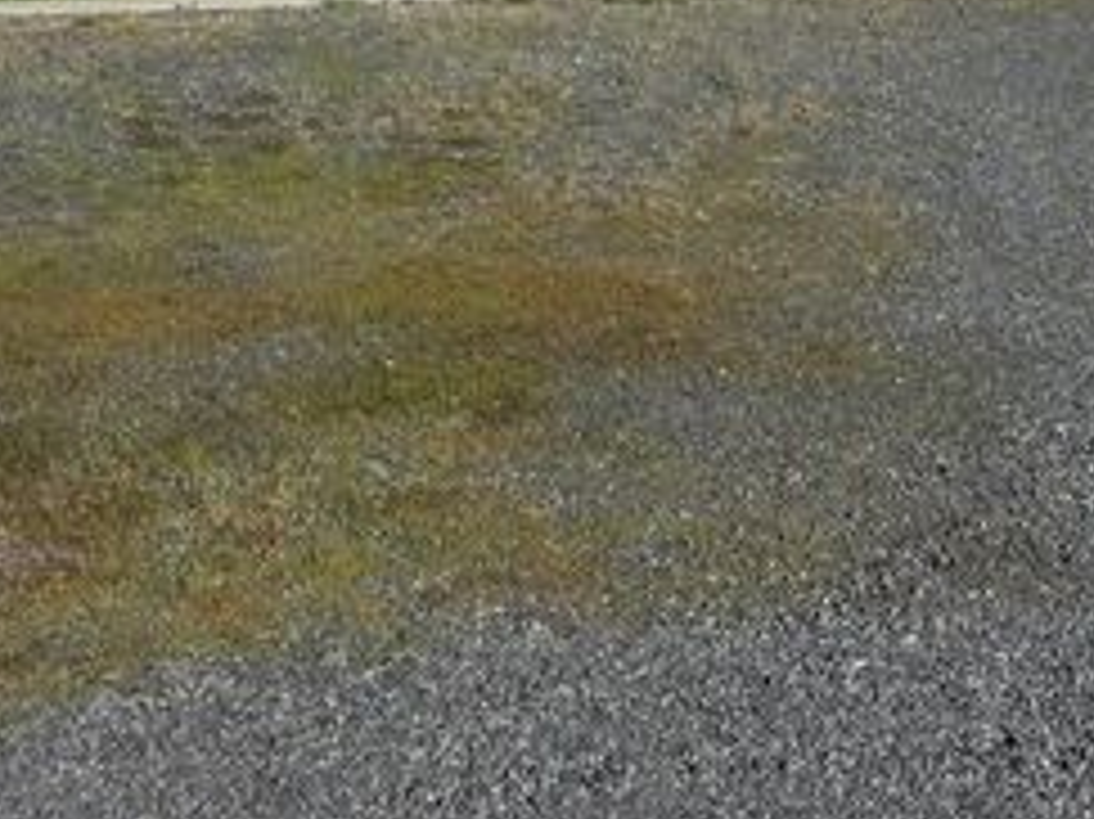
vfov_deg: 14.2
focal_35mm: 97
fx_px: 3064
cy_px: -432
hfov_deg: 20.2
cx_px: 500
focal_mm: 6.3
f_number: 1.7
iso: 80
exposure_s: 1/7944
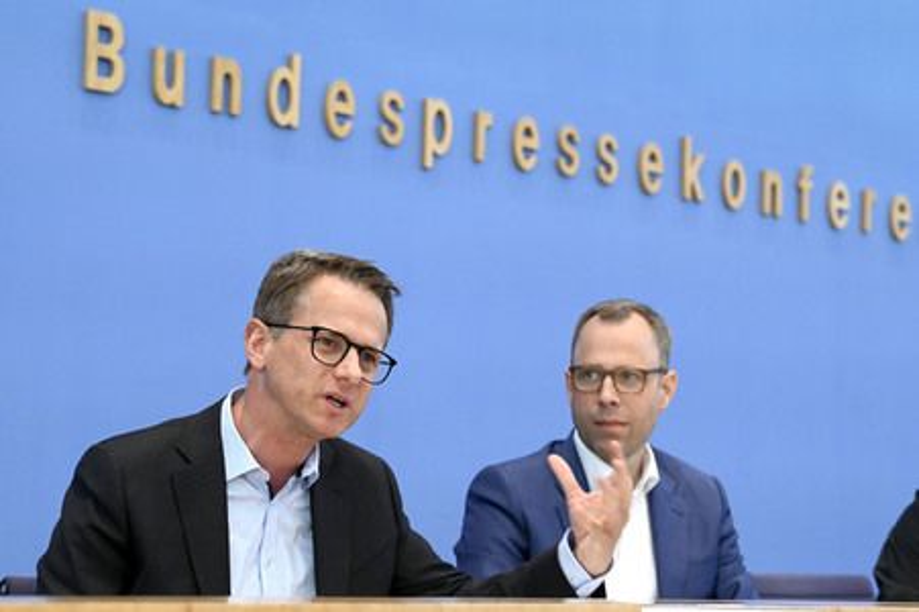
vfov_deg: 15.9
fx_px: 2194
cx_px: 460
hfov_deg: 23.7
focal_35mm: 86
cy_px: 306
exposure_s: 1/640
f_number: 5.6
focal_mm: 86
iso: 3200
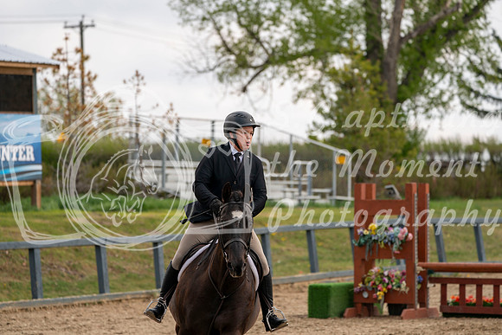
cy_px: 168
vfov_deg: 6.4
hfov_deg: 9.6
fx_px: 2999
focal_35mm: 215
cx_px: 251
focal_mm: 215
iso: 100
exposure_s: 1/320
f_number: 5.6
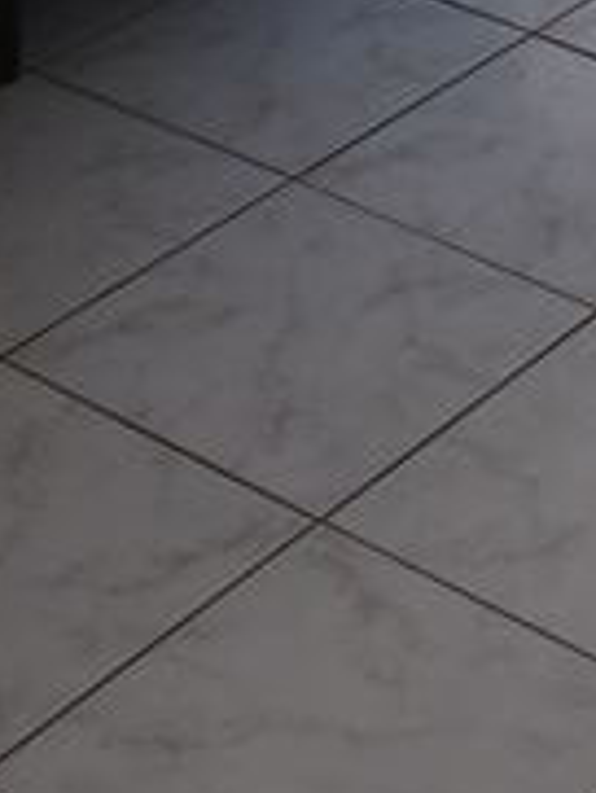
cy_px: -916
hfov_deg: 11.5
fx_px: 2912
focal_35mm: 127
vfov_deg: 12.9
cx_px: 675
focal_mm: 6.18
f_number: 1.65
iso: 125
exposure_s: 1/99.9
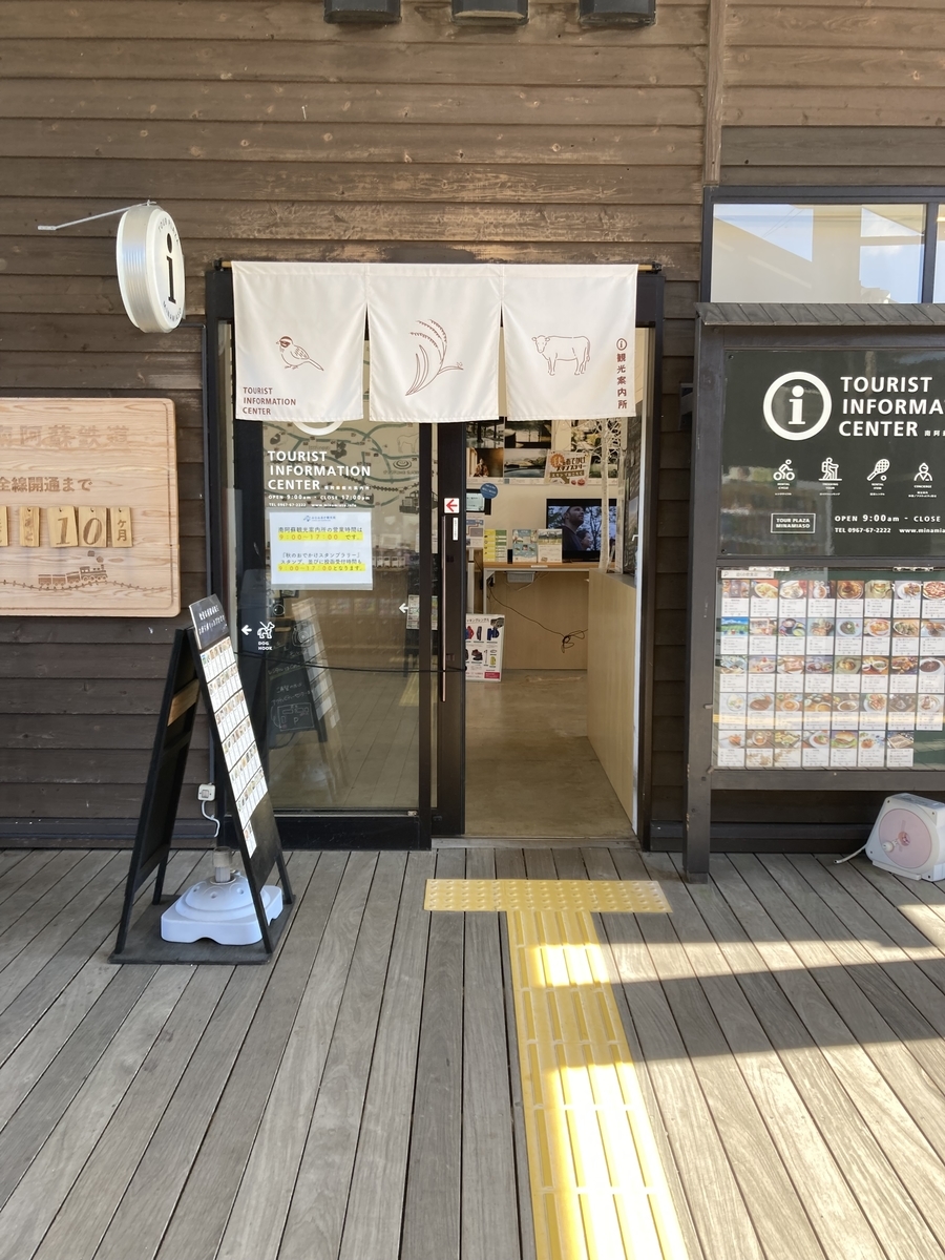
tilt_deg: -6.0
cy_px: 630
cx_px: 472
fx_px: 1019
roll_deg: -0.8
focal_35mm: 28
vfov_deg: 63.4
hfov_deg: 49.7
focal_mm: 3.99
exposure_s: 1/123
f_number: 1.8
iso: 20
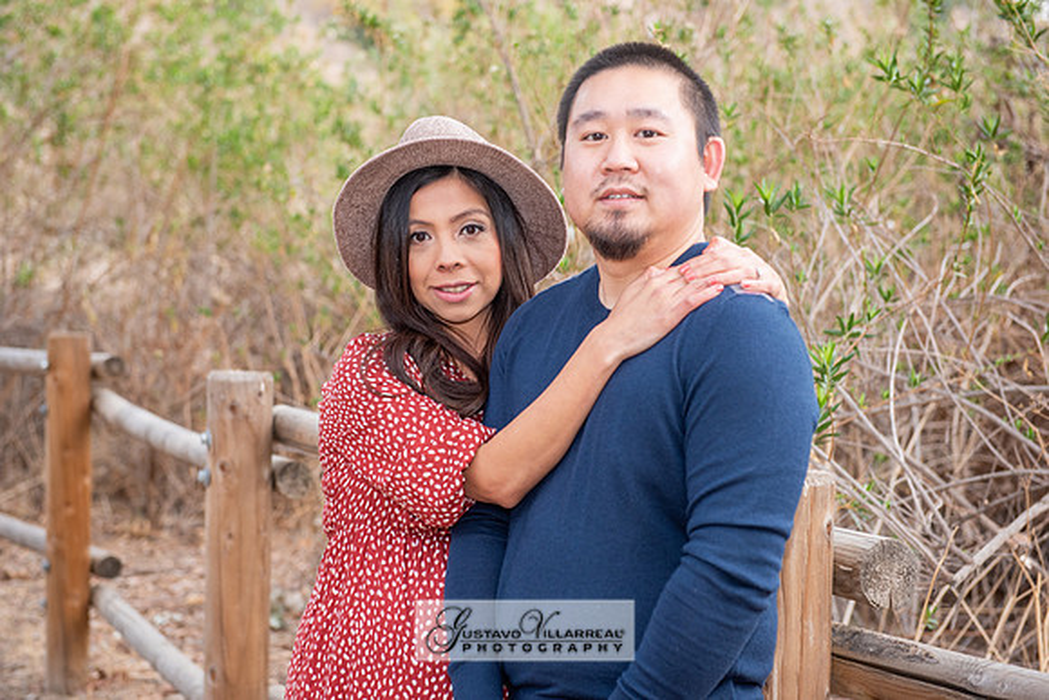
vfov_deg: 19.5
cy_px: 350
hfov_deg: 28.8
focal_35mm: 70
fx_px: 2040
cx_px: 524
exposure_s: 1/125
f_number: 5
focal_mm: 70
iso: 500
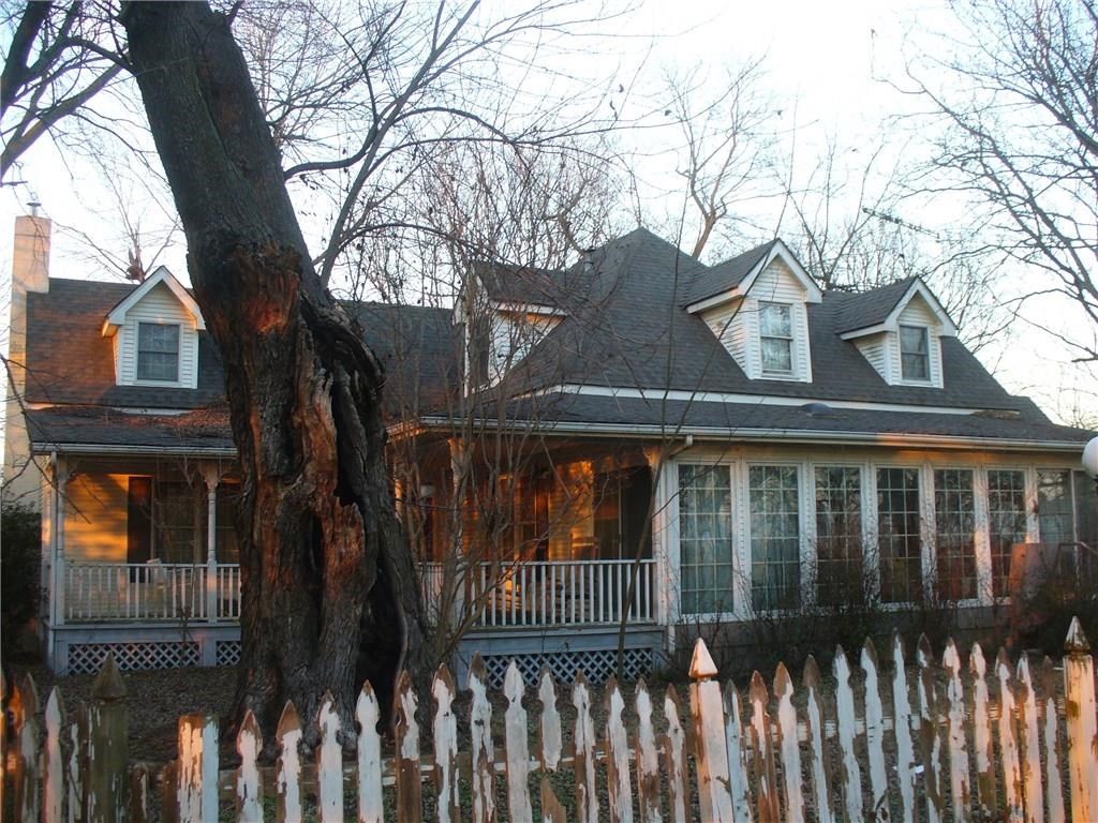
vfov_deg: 38.7
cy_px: 412
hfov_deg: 50.1
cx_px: 549
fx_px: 1174
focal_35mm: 37
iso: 100
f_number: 2.8
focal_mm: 6.1
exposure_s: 1/30
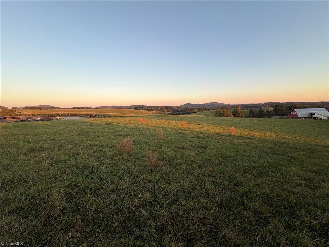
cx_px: 164
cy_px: 124
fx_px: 133
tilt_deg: -6.3
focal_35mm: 14
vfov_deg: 85.7
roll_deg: +2.3
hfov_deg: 102.1
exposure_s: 1/242
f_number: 2.2
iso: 40
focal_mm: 2.22
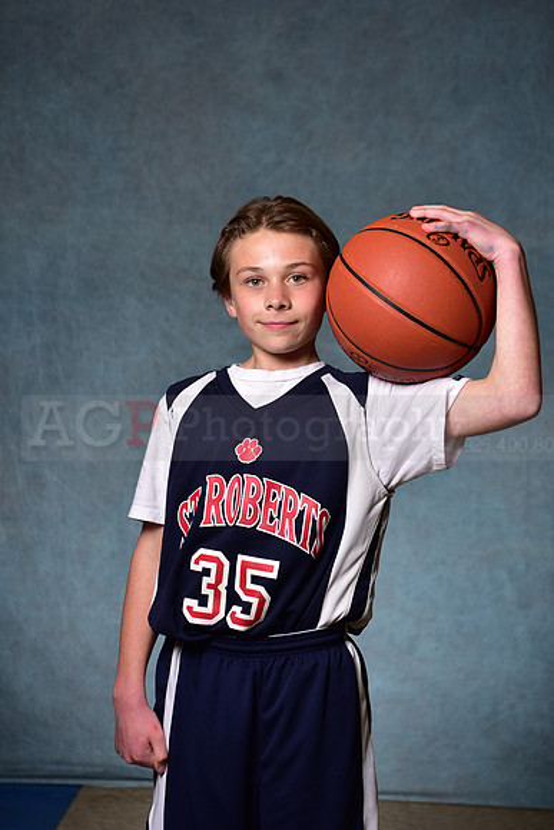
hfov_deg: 19.5
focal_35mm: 70
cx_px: 277
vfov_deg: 28.8
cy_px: 415
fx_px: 1615
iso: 100
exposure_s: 1/200
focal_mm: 70
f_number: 5
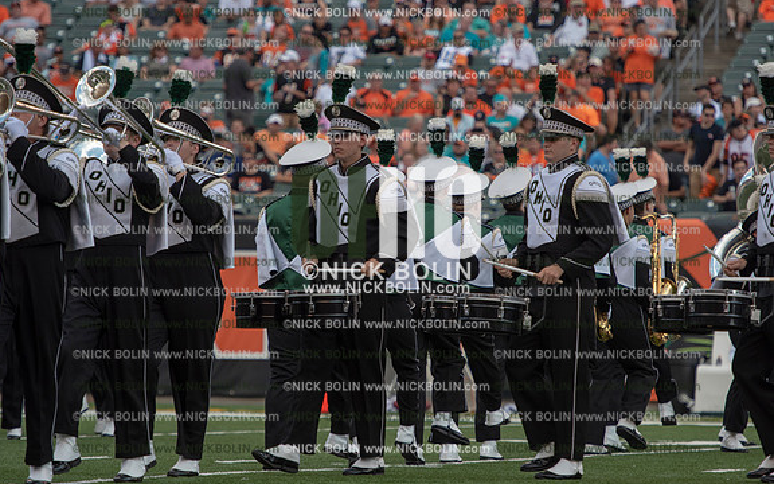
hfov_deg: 7.6
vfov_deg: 4.7
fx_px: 5843
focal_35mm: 277
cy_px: 231
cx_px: 386
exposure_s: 1/1250
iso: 400
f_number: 5.6
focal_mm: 270
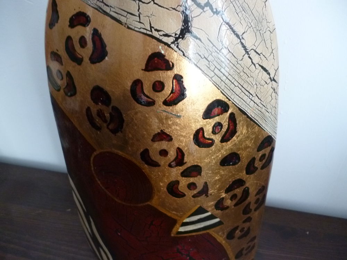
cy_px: 130
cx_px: 174
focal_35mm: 28
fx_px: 281
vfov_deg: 49.7
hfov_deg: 63.4
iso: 400
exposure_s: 1/50
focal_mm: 5
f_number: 3.1
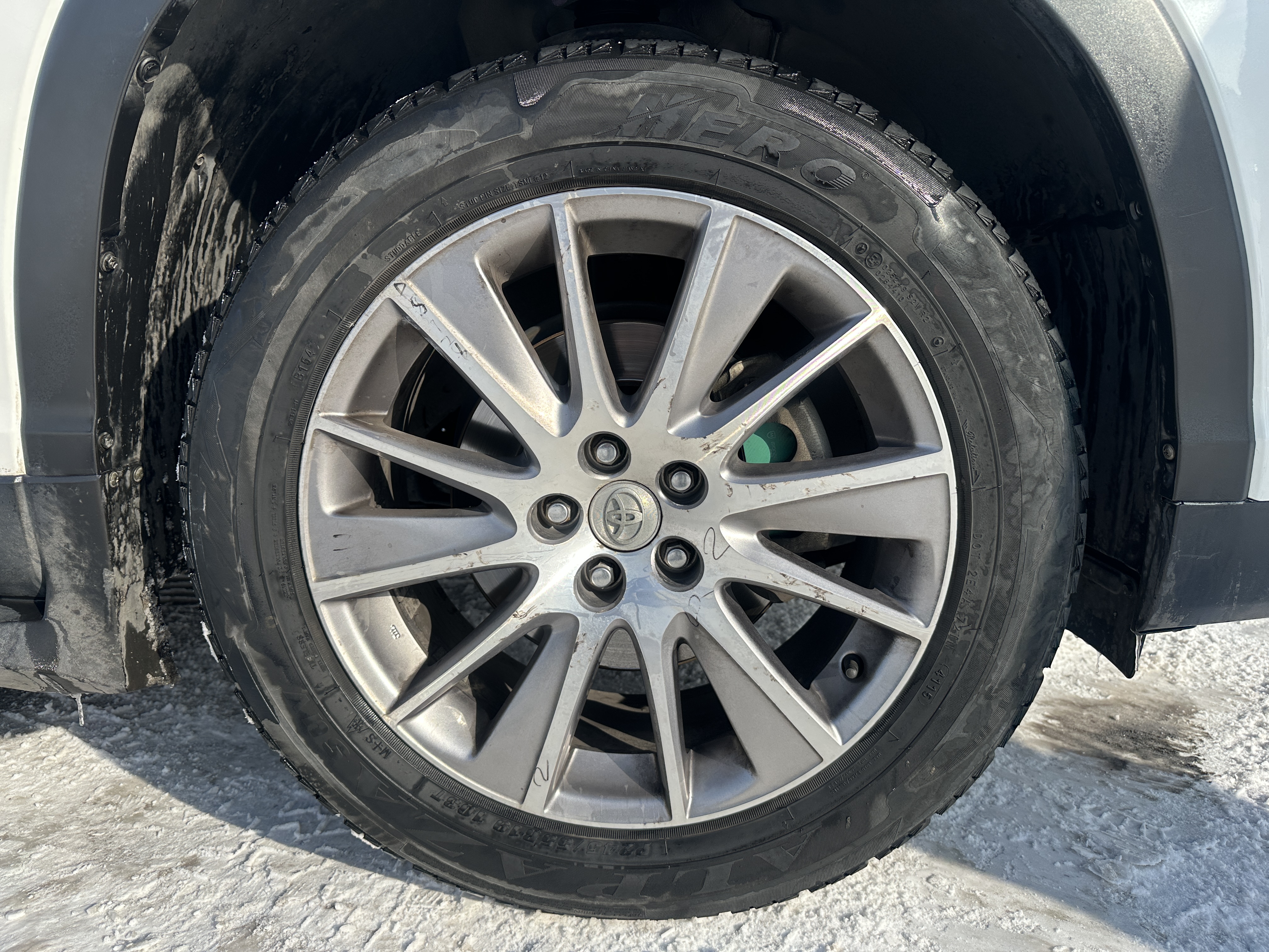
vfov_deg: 56.8
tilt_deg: -10.4
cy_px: 476
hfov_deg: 71.6
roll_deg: -0.2
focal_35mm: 24
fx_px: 880
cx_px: 634
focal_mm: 6.86
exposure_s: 1/3356
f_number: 1.78
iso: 80
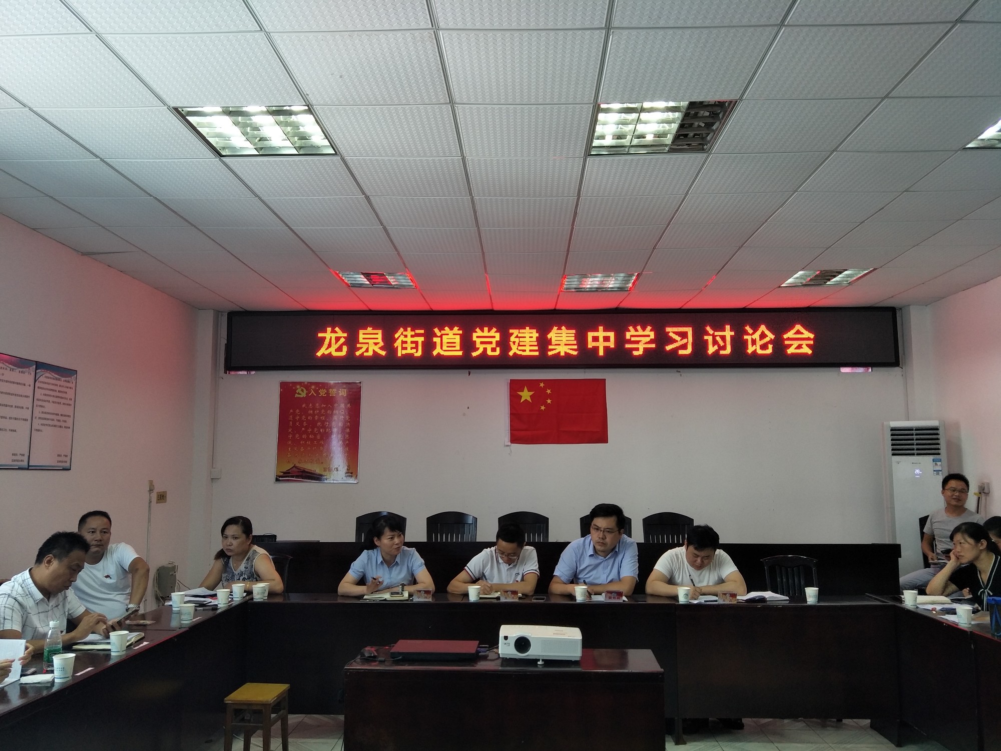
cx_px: 500
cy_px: 376
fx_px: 694
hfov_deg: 71.6
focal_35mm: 24
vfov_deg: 56.8
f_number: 1.7
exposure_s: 1/33
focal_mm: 4.1
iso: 132
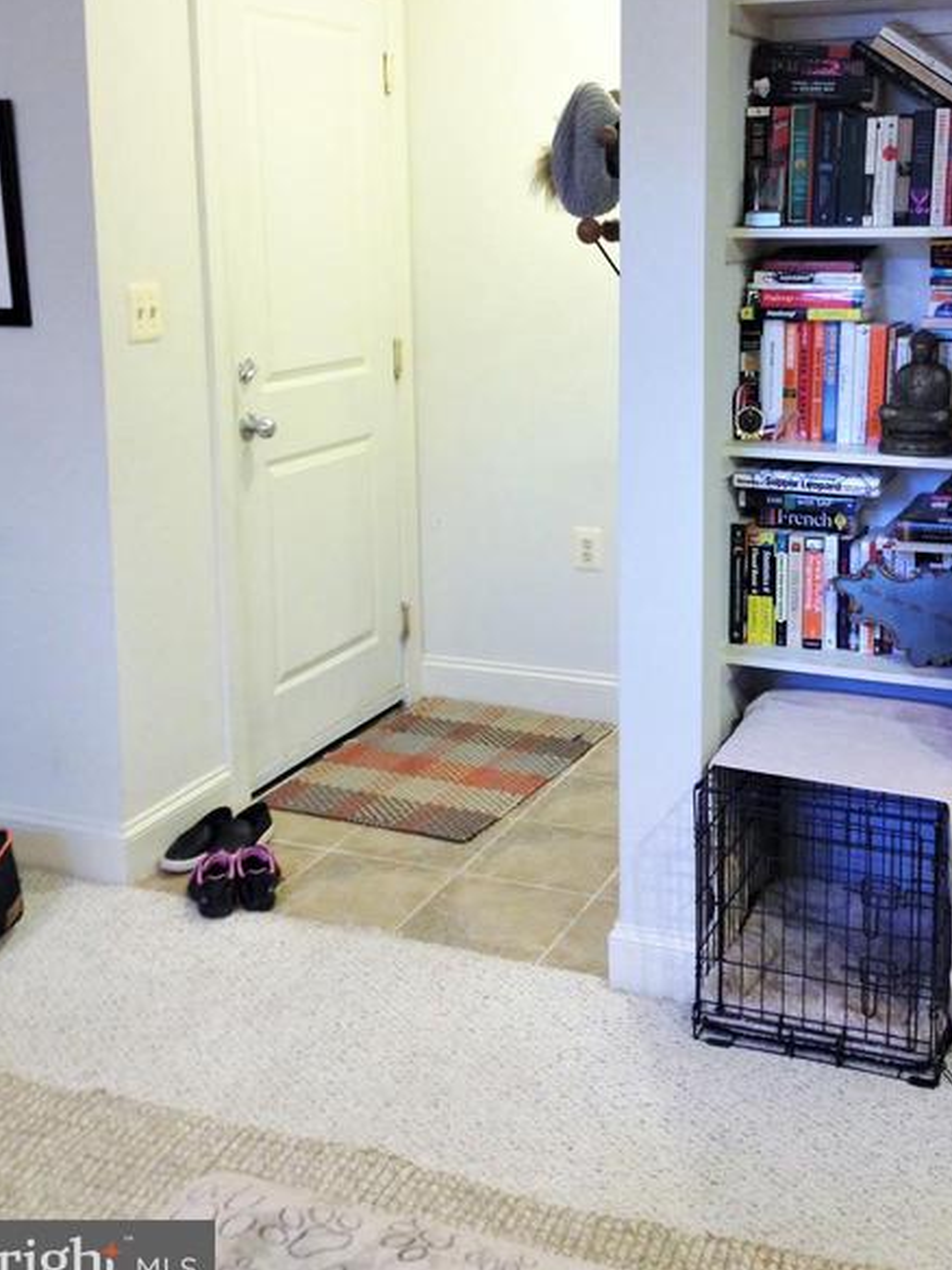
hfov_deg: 31.4
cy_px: 474
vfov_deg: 40.9
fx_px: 1687
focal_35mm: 46
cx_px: 569
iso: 200
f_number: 2.4
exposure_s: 1/20
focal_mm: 4.28
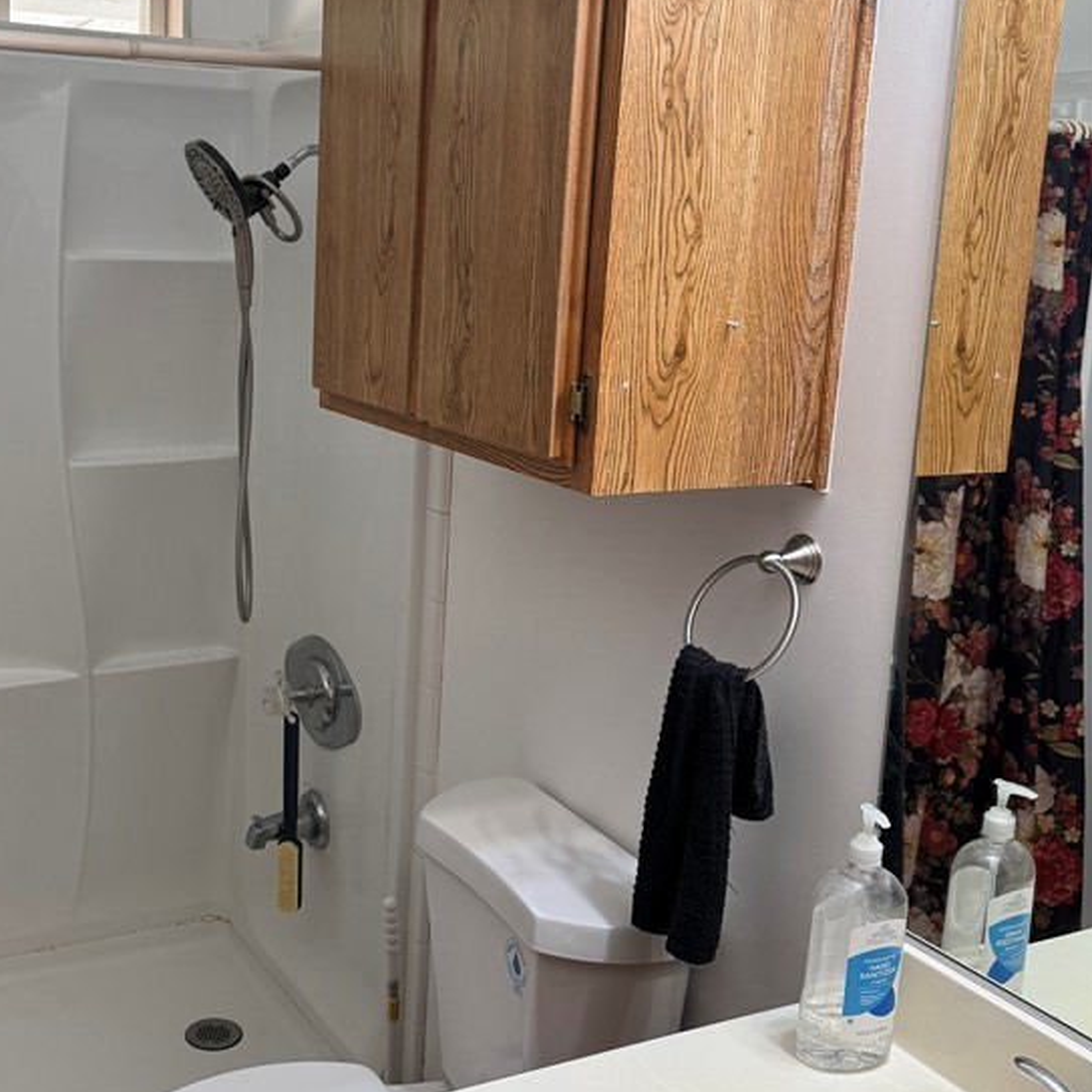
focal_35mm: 40
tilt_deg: -10.3
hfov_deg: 41.1
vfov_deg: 41.7
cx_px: 330
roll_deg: -2.6
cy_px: 457
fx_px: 1428
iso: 125
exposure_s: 1/120
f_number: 1.78
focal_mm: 6.76
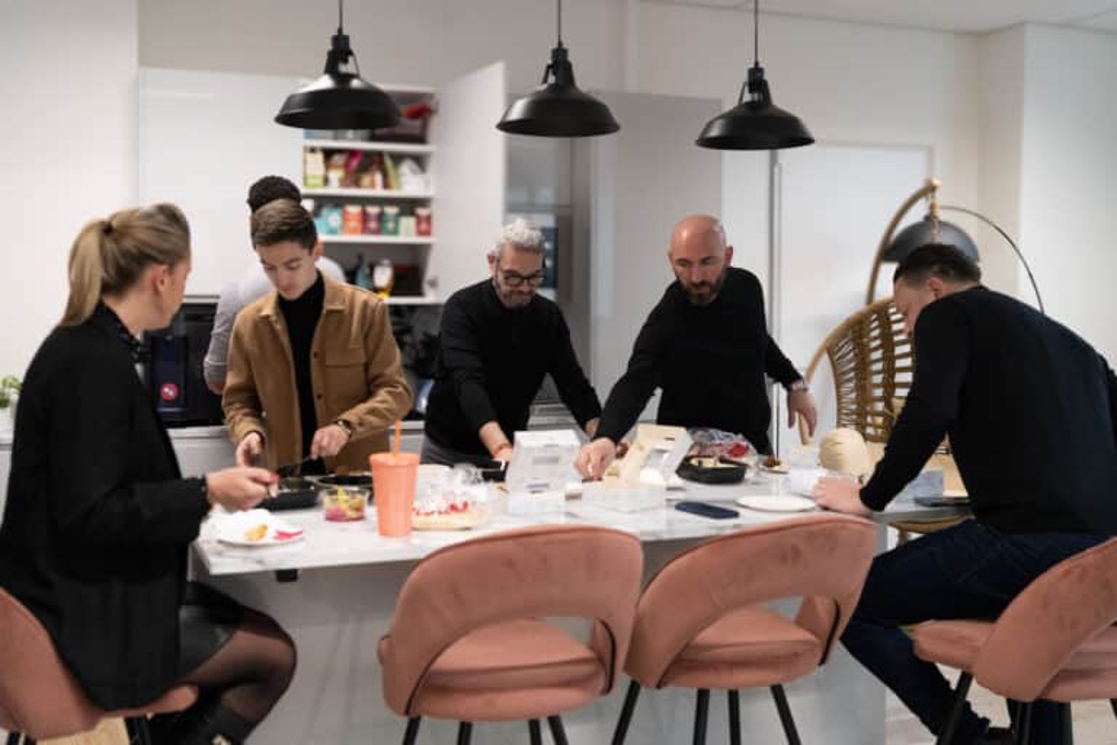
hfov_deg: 54.4
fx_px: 1086
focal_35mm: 35
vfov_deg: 37.9
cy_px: 372
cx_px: 558
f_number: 2.5
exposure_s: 1/800
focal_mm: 35
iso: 3200
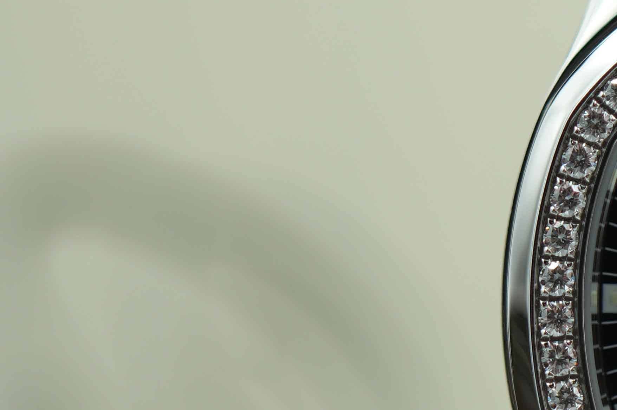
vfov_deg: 6.9
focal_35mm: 198
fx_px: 3389
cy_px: 298
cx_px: 811
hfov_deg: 10.2
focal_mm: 50
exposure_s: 1/60
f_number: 2.8
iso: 100
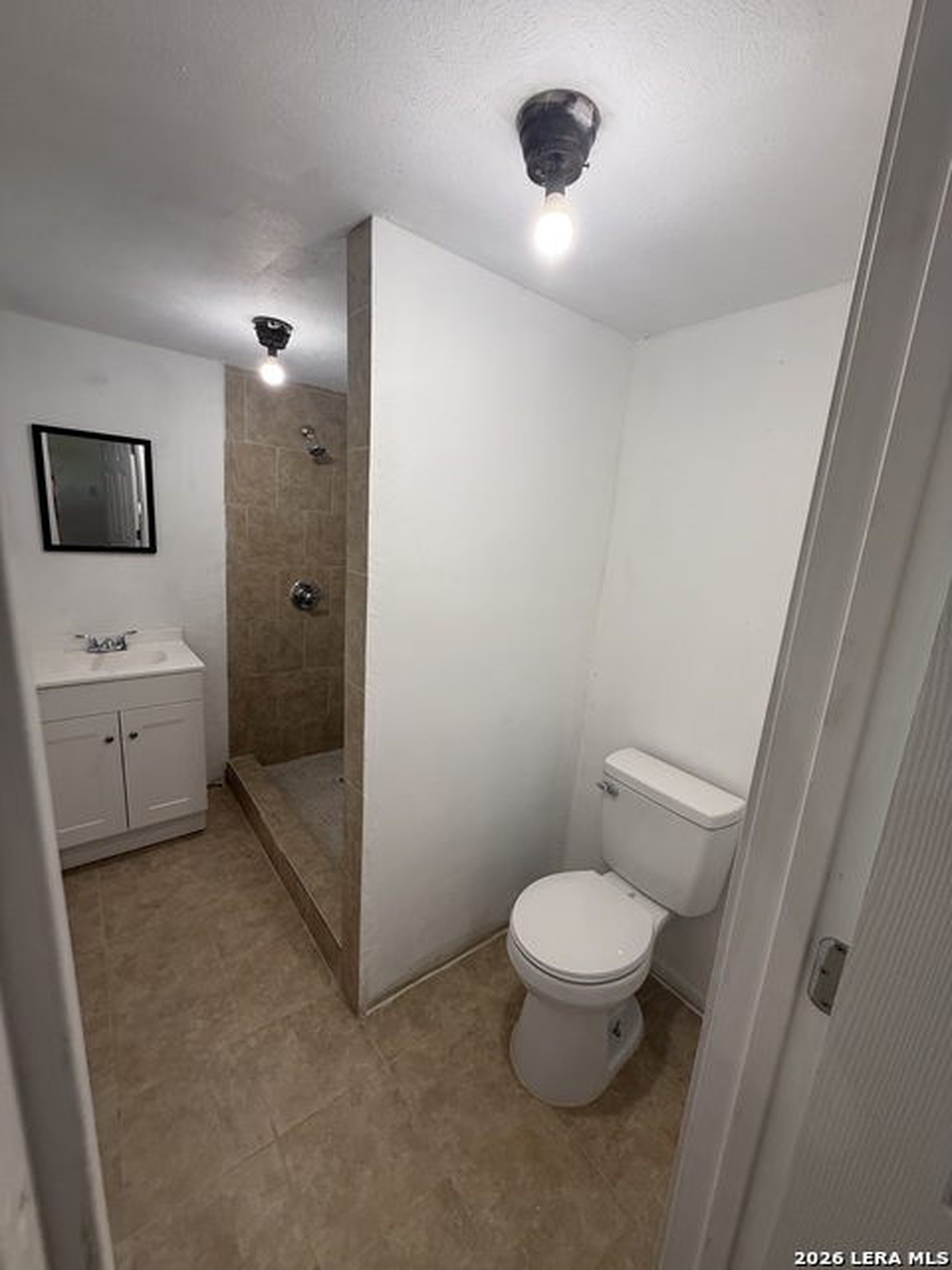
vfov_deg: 102.1
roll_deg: -4.0
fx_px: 513
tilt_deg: -11.5
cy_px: 635
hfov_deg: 85.7
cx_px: 476
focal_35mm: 14
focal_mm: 2.22
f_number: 2.2
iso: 160
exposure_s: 1/120
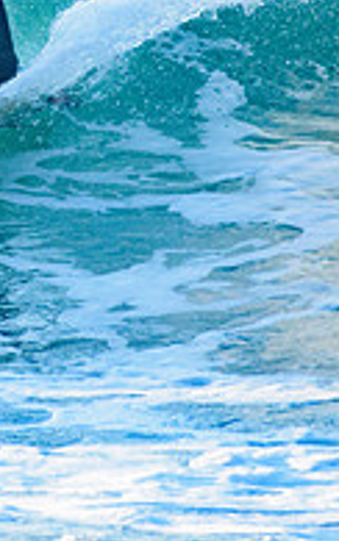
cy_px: -38
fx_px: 27415
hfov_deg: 0.7
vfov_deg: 1.1
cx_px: -203
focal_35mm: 1856
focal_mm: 500
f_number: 5.6
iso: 500
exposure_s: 1/2000
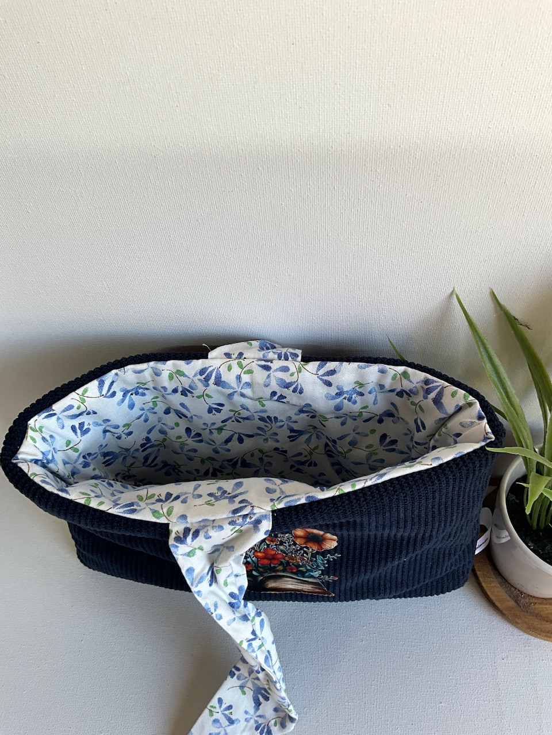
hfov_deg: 48.2
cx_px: 276
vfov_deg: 61.7
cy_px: 368
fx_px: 617
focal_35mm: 29
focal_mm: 3
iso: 25
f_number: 1.8
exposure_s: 1/100
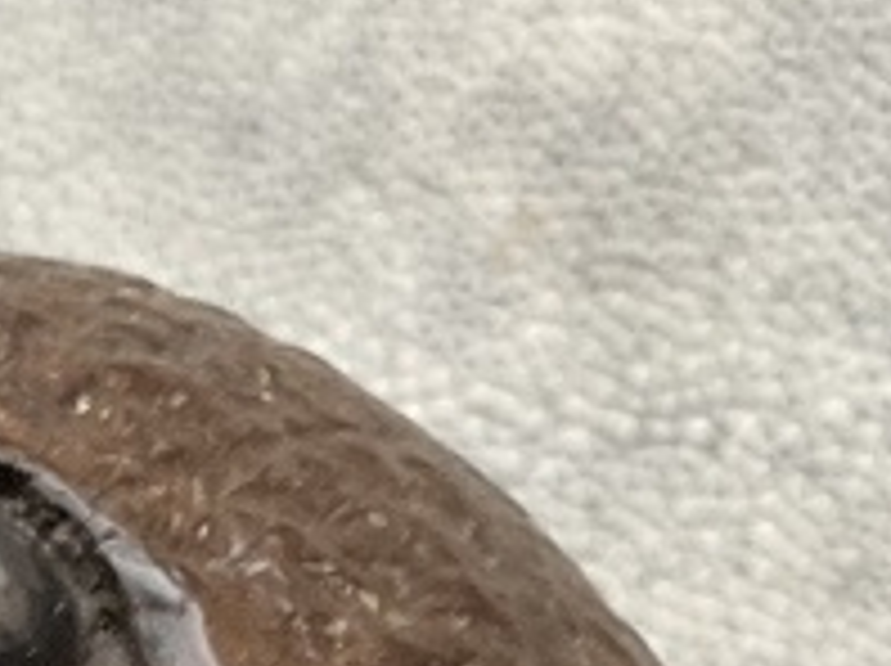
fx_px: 4525
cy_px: 1490
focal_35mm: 176
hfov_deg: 11.2
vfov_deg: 7.9
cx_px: 94
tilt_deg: -87.4
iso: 80
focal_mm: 3
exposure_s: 1/60
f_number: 1.8
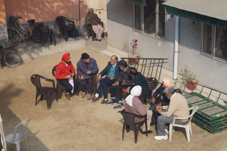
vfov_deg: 16.5
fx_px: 520
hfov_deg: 24.6
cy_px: 76
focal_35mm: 82
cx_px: 114
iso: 100
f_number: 7.1
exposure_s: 1/250
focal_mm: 55
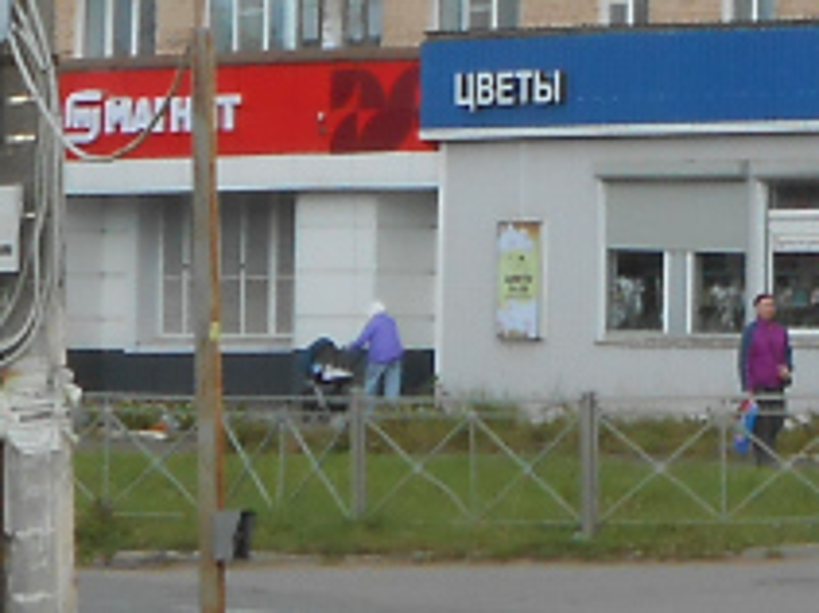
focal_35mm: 302
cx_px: 1071
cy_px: -786
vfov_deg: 4.8
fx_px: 7141
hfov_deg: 6.5
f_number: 4.8
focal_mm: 8.8
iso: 100
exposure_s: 1/250
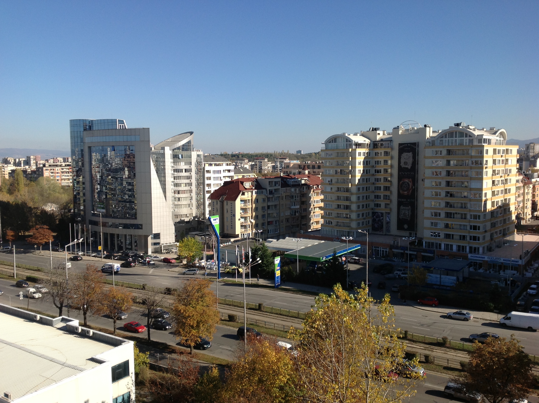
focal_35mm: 35
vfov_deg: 40.6
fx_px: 544
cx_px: 270
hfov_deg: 52.7
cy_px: 202
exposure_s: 1/1779
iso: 50
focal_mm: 4.28
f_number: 2.4
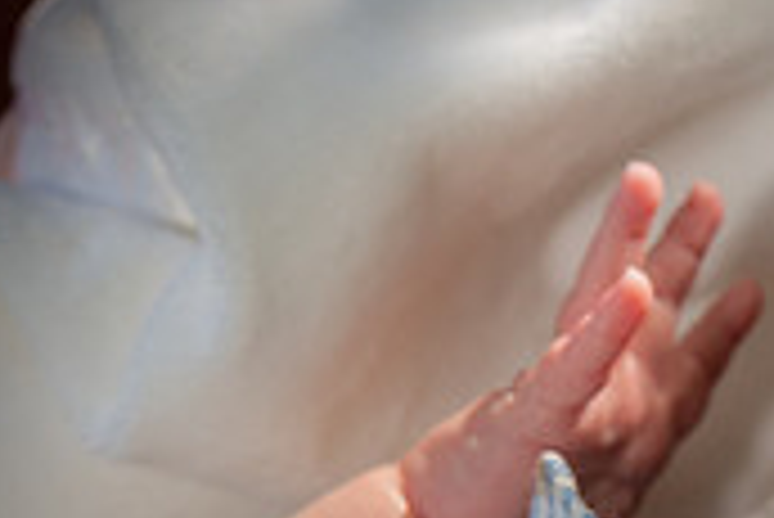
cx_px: 1005
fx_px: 13470
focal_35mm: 626
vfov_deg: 2.2
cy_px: 618
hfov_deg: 3.3
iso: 160
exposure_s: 1/200
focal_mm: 150
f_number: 5
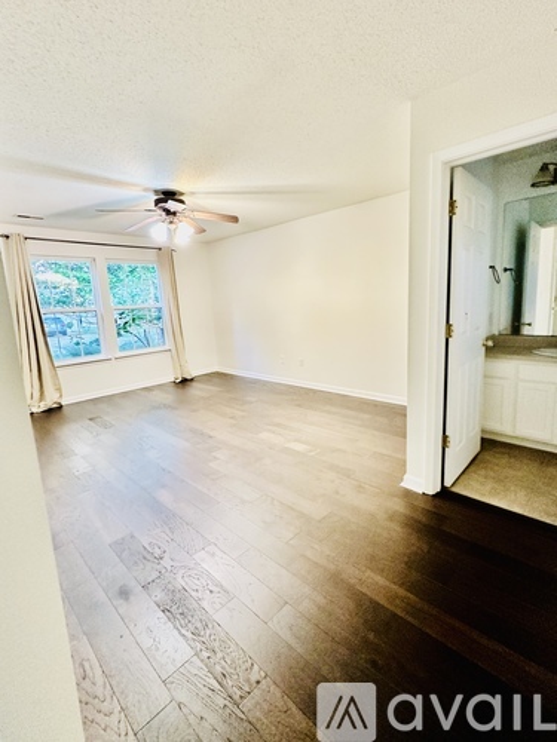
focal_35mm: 14
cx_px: 278
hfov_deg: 85.7
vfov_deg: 102.1
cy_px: 371
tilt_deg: -10.1
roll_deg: +3.4
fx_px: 300
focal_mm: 2.22
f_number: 2.2
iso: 250
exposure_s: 1/60
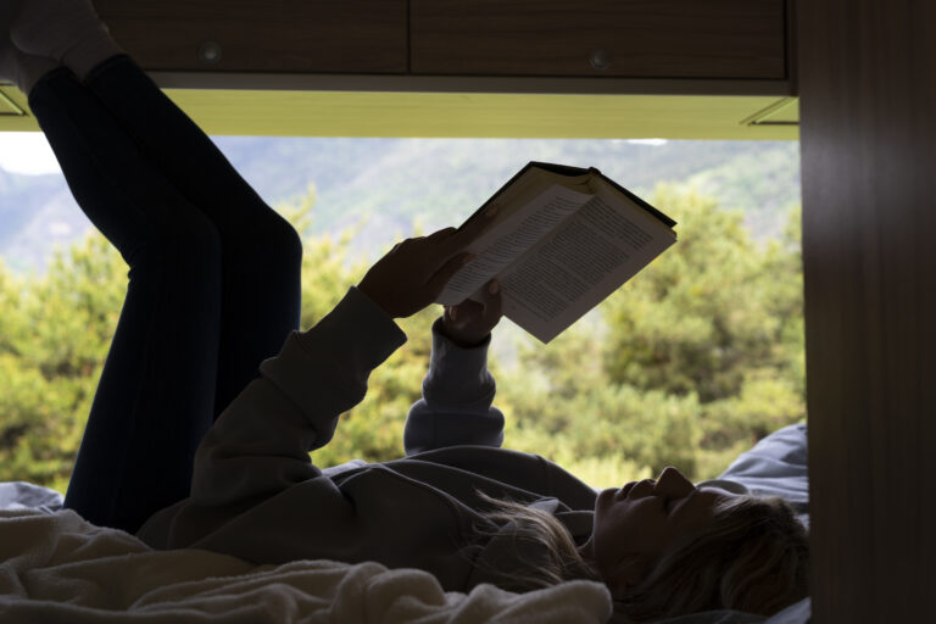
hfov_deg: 39.6
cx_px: 468
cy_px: 312
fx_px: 1300
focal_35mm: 50
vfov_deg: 27.0
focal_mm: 50
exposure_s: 1/160
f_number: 5
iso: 200
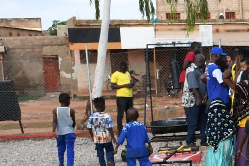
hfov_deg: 15.6
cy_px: 140
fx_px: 795
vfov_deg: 11.9
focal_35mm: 115
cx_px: 424
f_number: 7.1
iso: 200
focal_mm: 22
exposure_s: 1/200
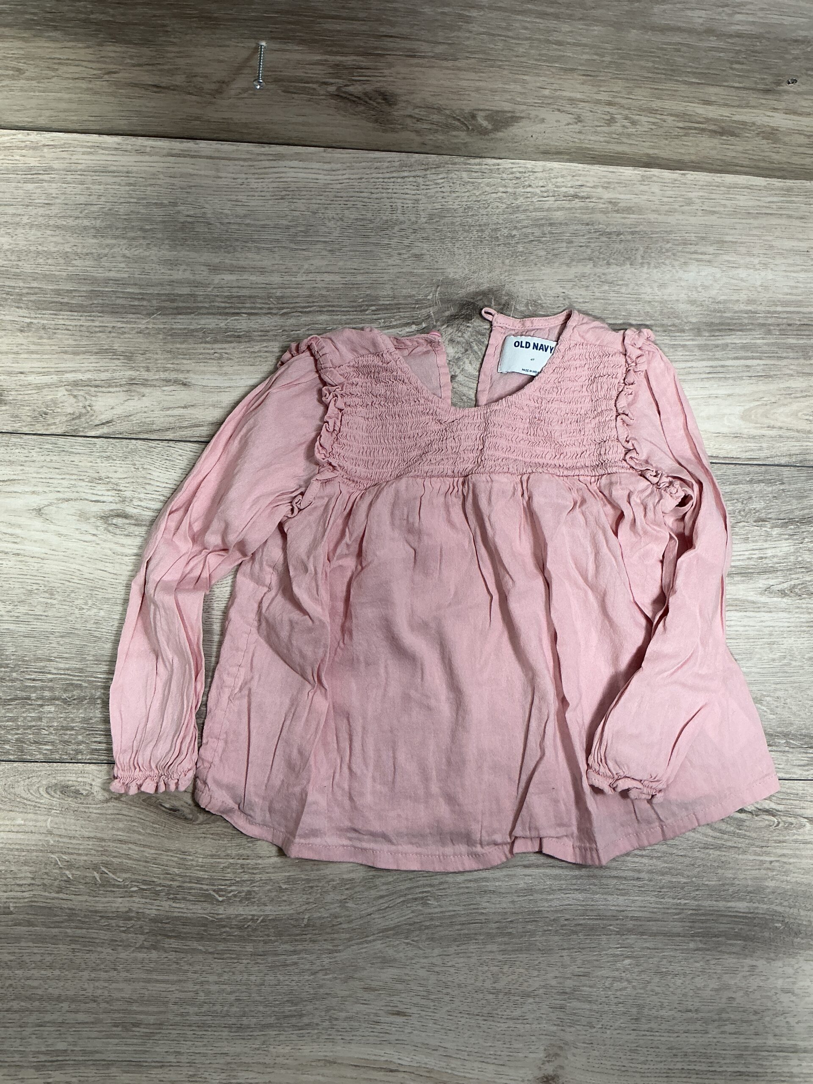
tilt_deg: -83.5
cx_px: 406
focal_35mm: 29
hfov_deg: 48.2
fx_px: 908
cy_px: 542
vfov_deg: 61.7
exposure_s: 1/50
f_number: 1.8
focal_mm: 3
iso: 40
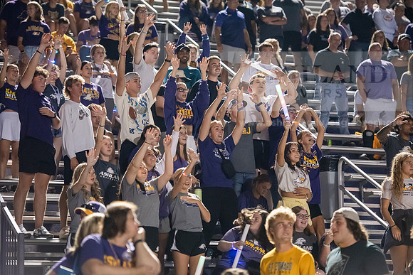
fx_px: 1492
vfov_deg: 10.6
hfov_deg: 15.8
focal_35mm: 130
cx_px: 206
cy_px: 138
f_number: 3.2
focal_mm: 130
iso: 5000
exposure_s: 1/400
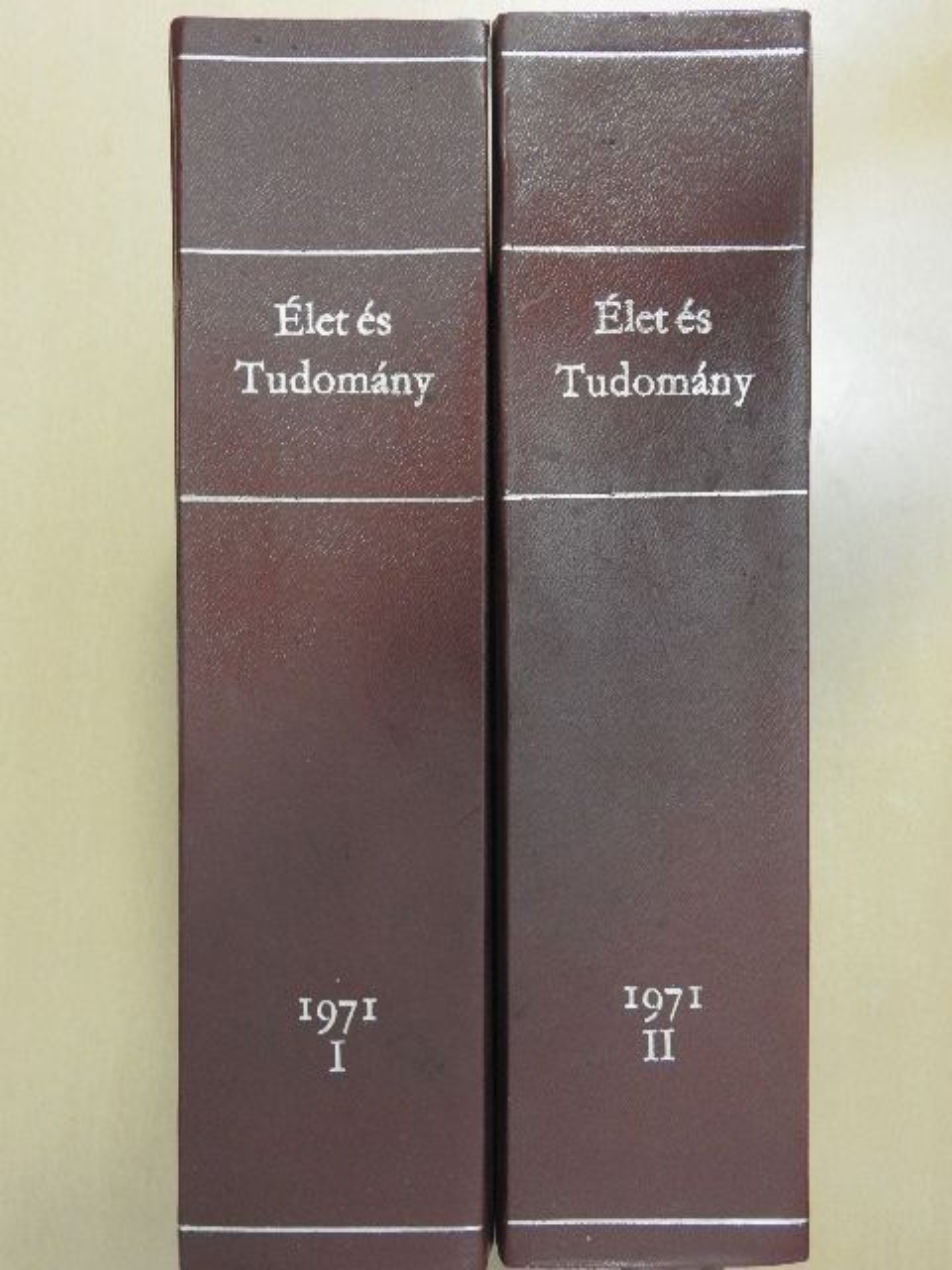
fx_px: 1100
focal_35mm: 30
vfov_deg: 60.0
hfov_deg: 46.8
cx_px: 476
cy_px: 635
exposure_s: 1/8
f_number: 3.5
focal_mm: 5.4
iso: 400
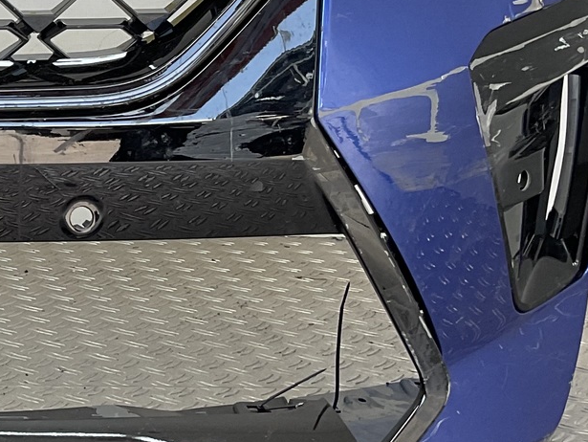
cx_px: -272
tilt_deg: -9.1
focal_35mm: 95
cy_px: 28
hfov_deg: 18.5
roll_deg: -1.1
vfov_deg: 15.4
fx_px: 1615
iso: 16
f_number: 1.8
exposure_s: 1/148
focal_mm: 3
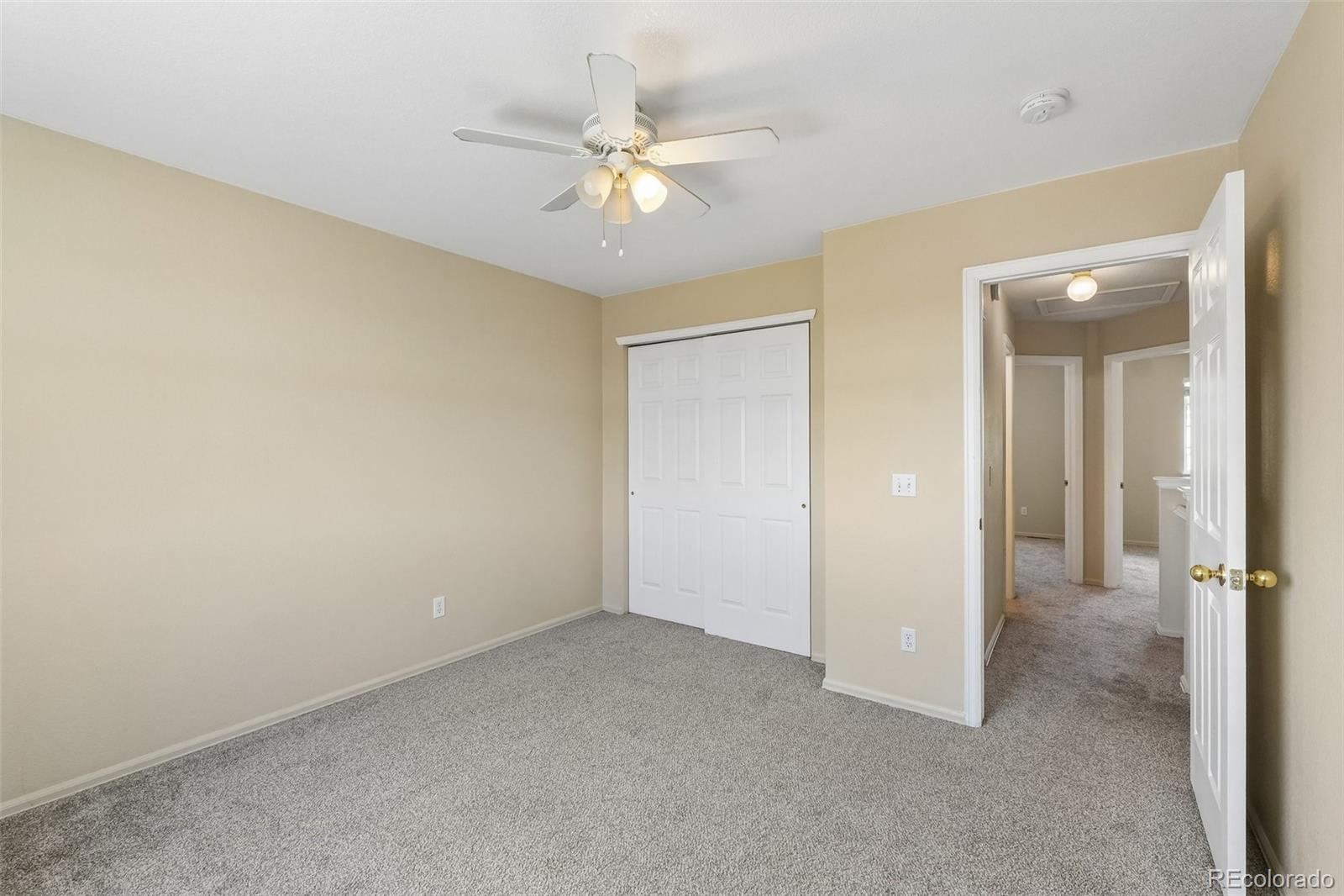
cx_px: 672
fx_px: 560
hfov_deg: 100.4
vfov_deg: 77.3
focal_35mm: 15
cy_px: 448
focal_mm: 10
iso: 640
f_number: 9
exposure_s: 1/60
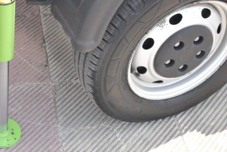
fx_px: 523
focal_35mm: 83
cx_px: 8
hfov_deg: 23.6
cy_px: 30
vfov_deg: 16.3
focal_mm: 26
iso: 1600
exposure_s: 1/1600
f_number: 5
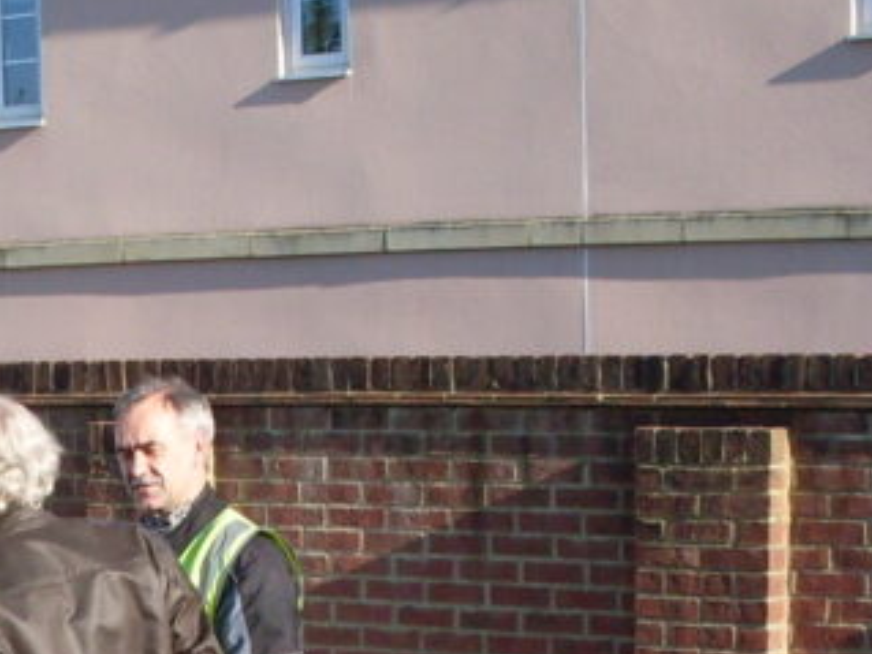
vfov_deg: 11.7
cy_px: 911
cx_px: 41
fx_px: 3072
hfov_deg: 15.9
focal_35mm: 122
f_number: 8.4
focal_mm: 6.3
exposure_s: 1/125
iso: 80
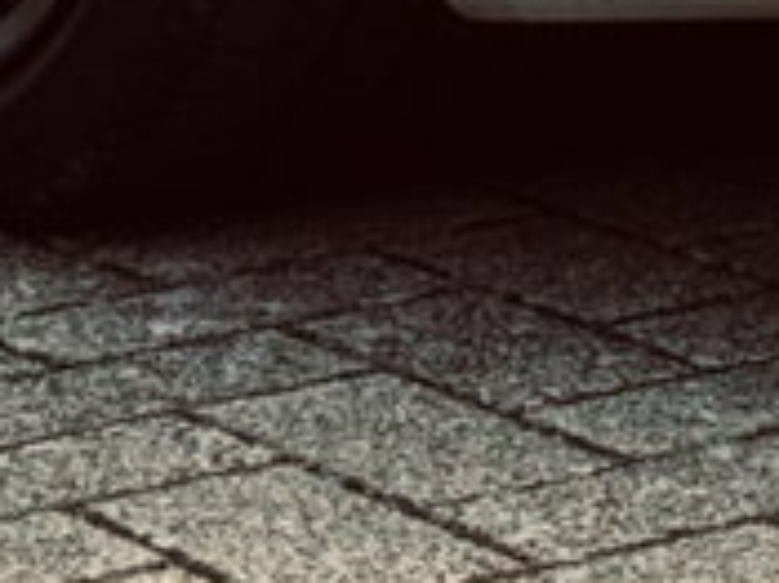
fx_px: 6319
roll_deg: +1.4
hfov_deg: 6.8
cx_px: 1611
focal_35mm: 281
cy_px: -1064
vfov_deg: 5.1
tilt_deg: -1.5
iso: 64
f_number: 1.78
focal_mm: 6.76
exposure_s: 1/3817
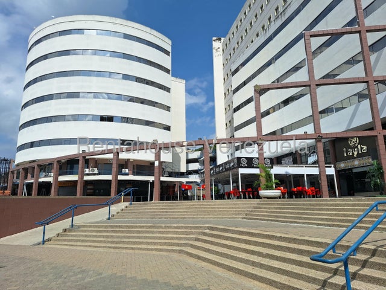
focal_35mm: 23
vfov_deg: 58.9
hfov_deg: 73.9
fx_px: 256
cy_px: 145
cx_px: 193
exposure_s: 1/4505
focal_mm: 5.54
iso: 40
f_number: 1.8
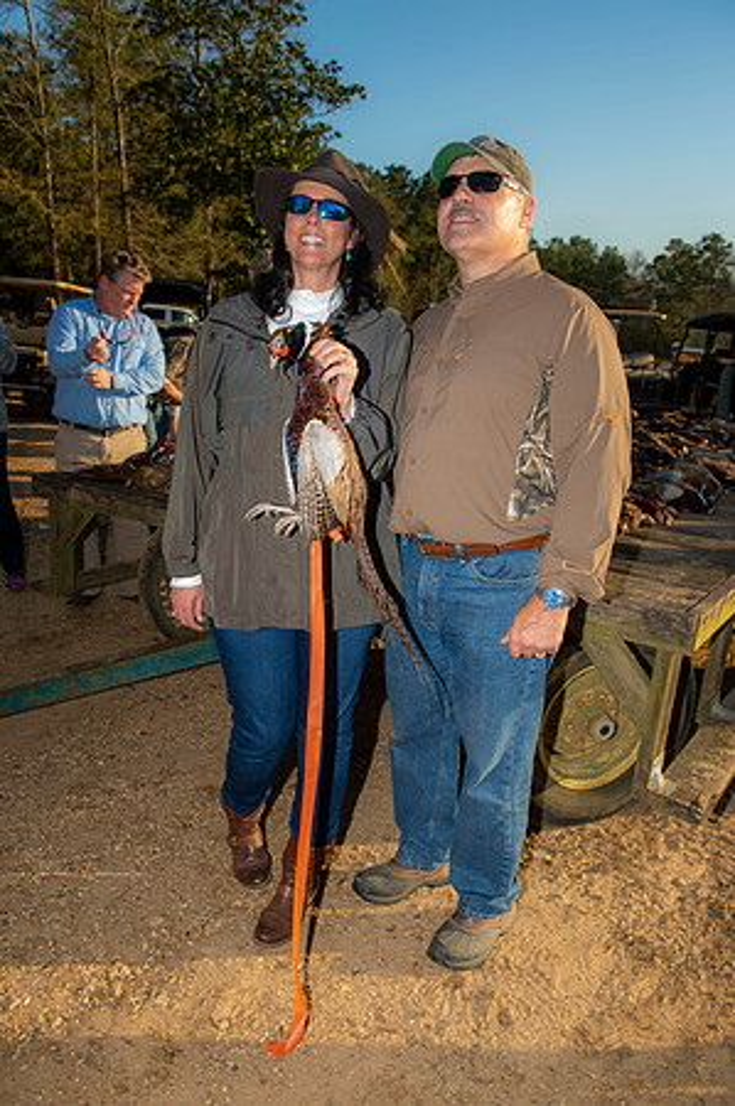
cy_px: 553
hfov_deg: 44.9
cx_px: 368
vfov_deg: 63.7
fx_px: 890
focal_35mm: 29
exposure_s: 1/160
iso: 50
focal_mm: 29
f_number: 6.3
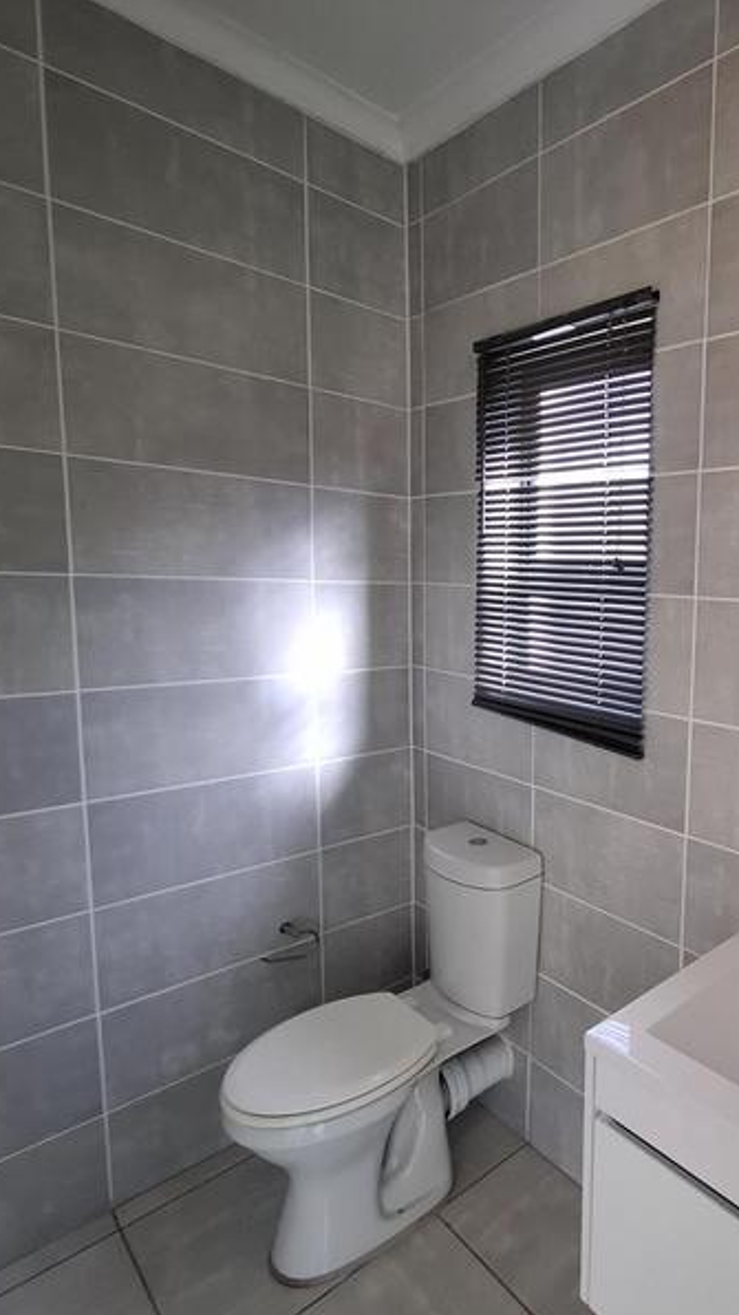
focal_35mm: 19
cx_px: 677
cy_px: 660
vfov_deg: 89.6
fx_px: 662
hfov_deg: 51.0
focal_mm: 1.74
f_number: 2.2
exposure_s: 1/50
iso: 64
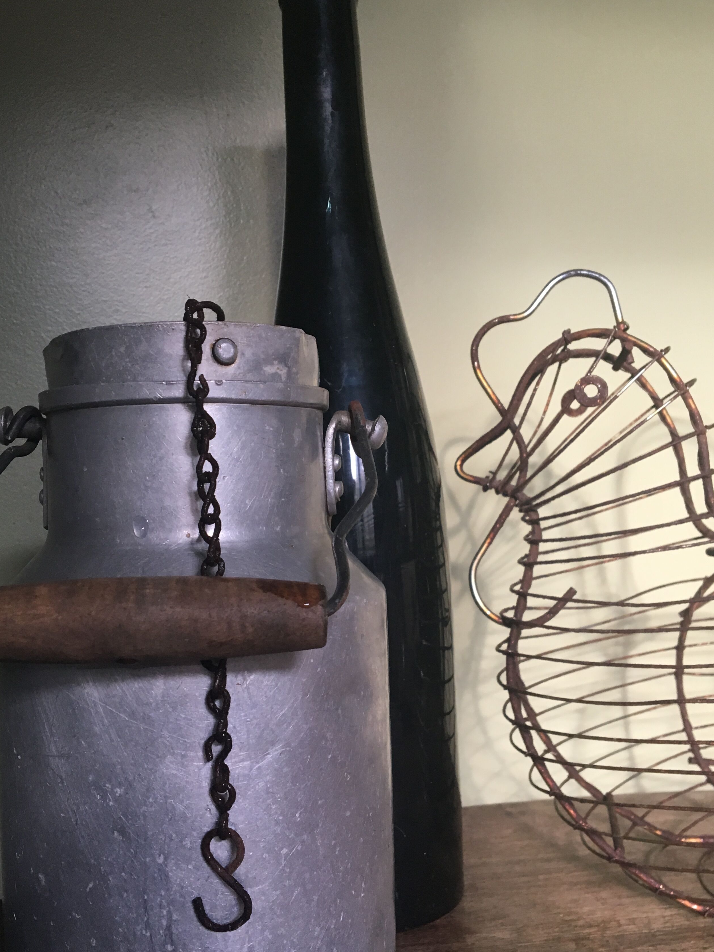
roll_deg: +1.4
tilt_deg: -2.7
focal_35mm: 35
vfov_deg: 52.5
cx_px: 361
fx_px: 962
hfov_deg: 40.7
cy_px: 522
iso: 50
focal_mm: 4.15
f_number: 2.2
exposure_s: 1/33
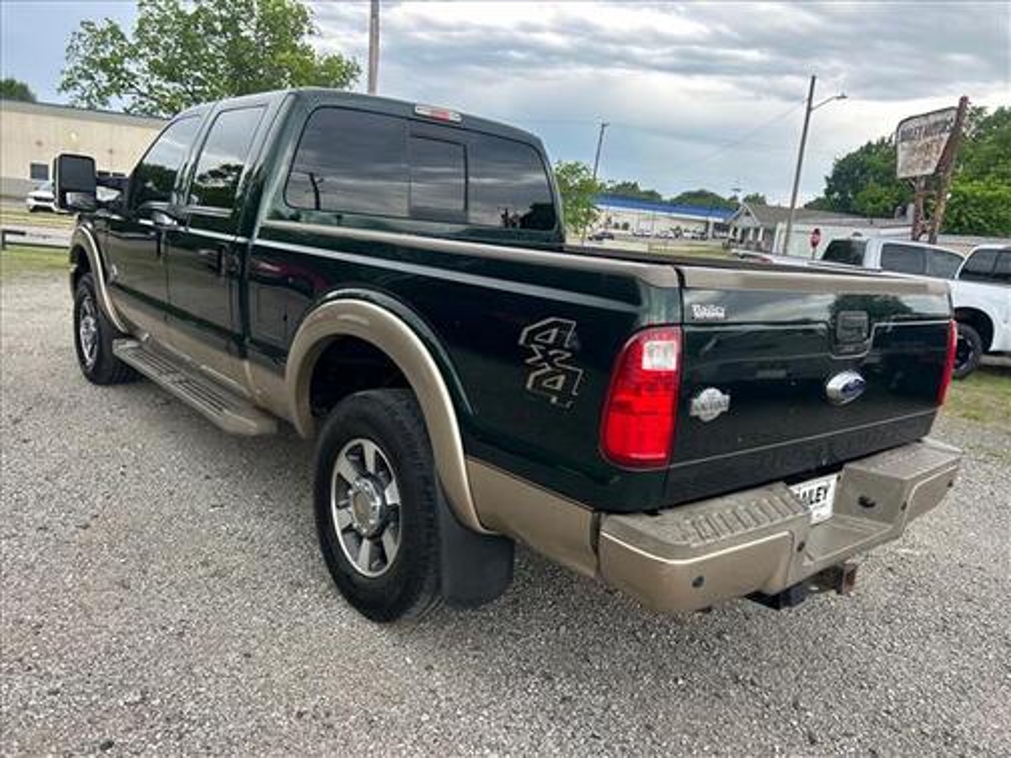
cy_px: 379
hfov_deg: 67.3
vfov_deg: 53.1
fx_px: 759
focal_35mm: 26
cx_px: 506
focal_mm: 5.7
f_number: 1.5
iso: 50
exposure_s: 1/418
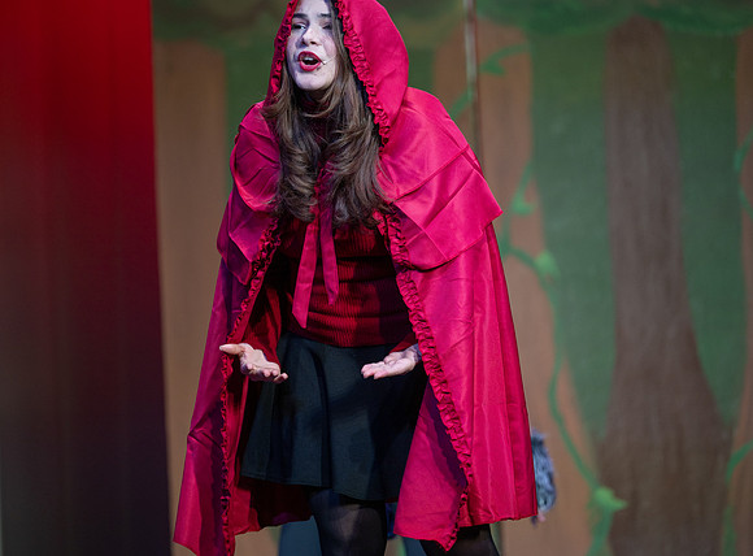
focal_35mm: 206
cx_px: 364
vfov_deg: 7.1
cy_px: 252
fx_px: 4452
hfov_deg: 9.7
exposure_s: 1/320
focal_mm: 170
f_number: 2.8
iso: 320
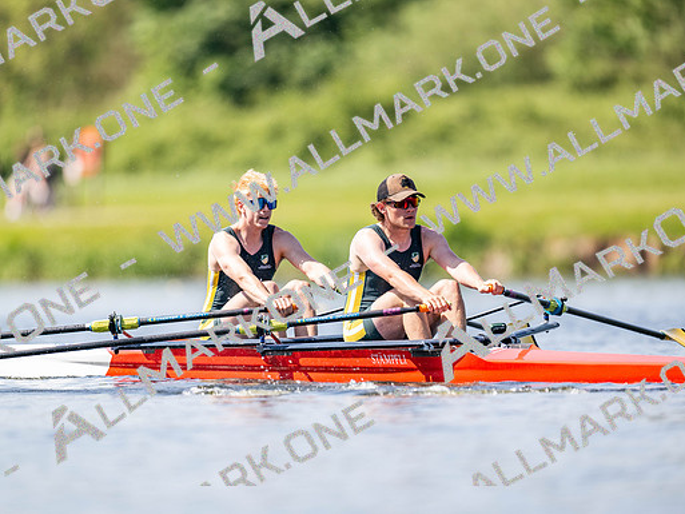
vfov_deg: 2.3
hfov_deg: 3.0
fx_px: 12905
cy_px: 257
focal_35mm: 652
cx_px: 323
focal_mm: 600
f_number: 4
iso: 400
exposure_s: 1/2500
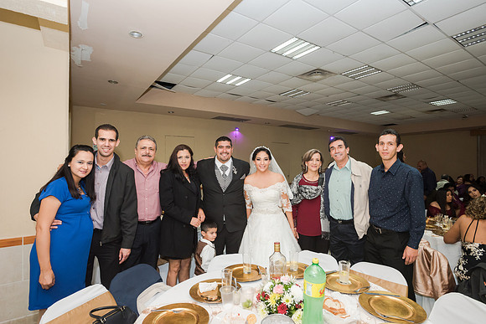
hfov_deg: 86.9
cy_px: 162
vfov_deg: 64.6
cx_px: 243
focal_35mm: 19
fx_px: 257
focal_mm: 19
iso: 1600
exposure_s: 1/100
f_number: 4
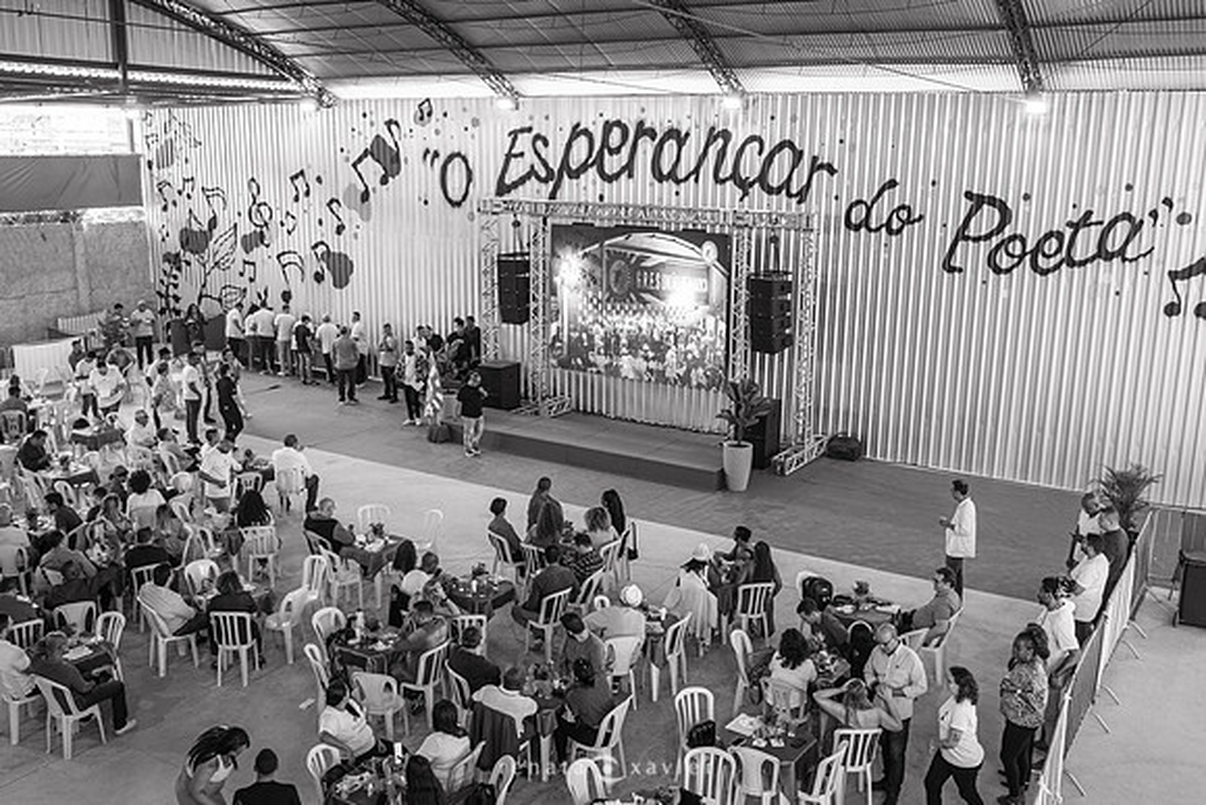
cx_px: 585
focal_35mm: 34
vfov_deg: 38.7
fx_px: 1145
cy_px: 391
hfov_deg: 55.5
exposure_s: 1/250
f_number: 2.8
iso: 800
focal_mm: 21.3
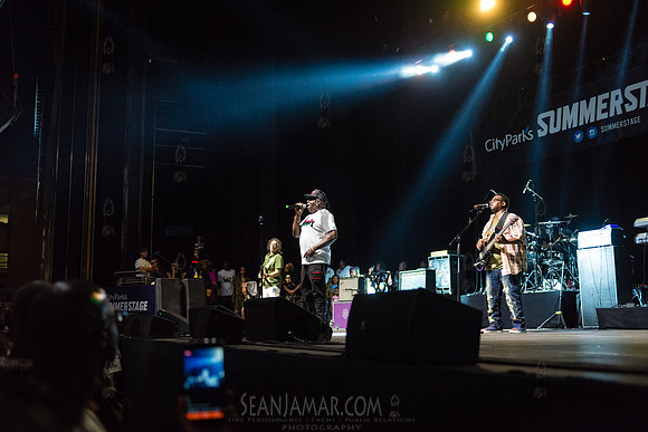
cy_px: 216
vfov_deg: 35.1
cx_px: 324
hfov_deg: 50.7
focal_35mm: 38
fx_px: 684
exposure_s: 1/320
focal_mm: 38
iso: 4000
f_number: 2.8
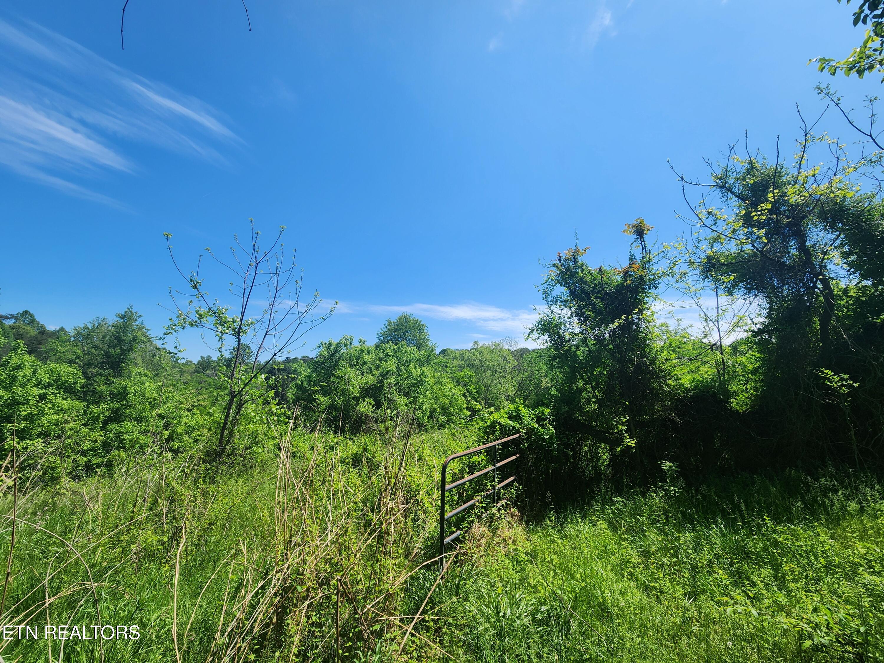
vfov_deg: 89.9
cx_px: 442
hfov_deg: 106.2
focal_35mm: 13
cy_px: 332
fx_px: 332
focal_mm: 2.2
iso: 50
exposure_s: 1/1904
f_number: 2.2
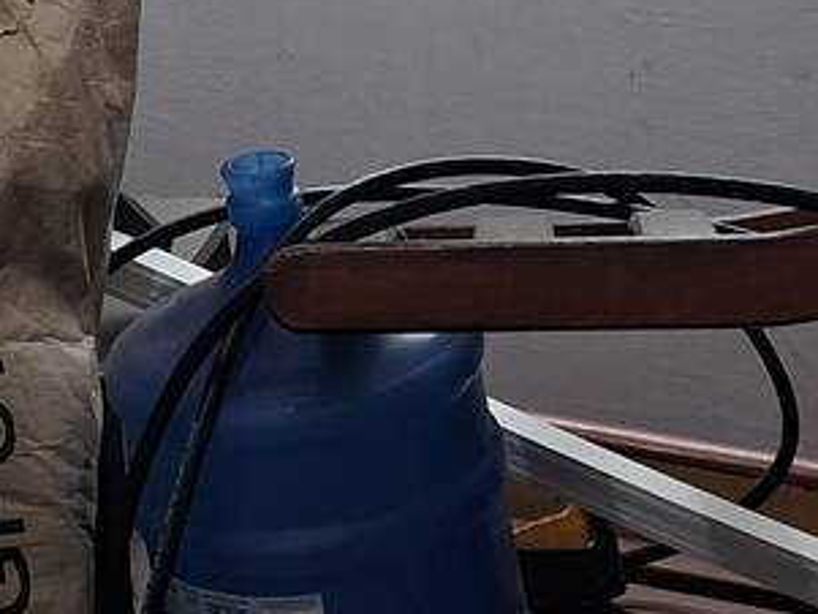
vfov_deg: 11.5
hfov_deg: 17.3
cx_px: -92
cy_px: -766
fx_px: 2600
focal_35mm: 110
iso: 250
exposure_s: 1/50
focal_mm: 5.54
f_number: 1.8
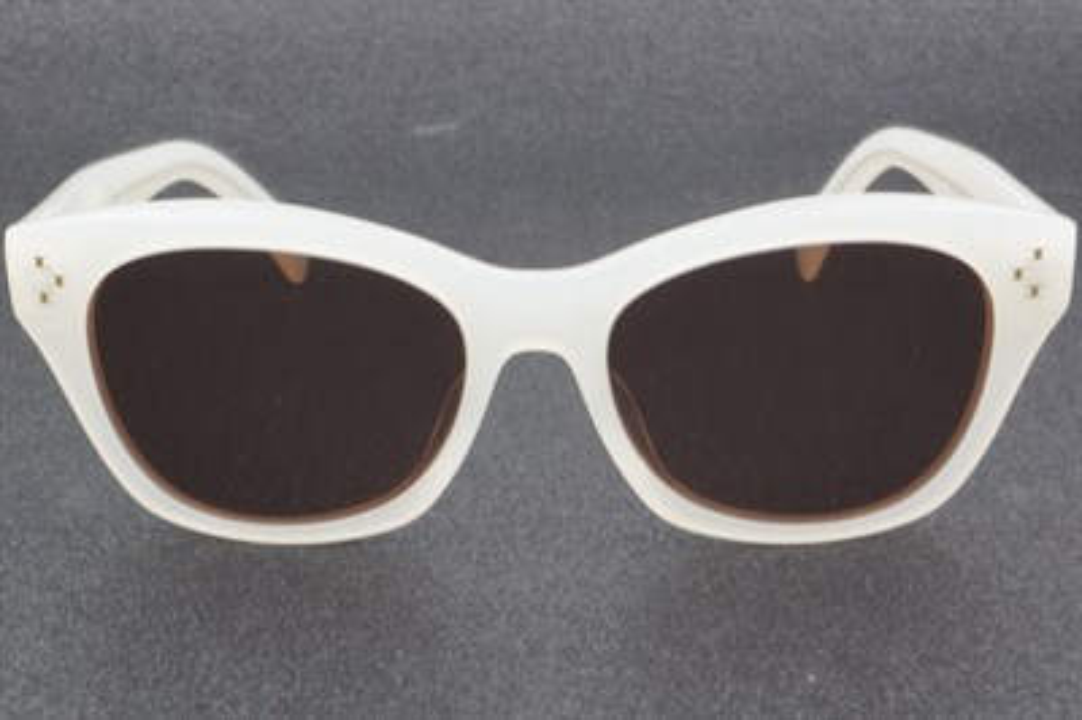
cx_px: 541
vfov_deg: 16.5
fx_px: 2477
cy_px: 360
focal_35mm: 82
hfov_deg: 24.6
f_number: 32
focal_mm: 55
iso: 100
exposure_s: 1.3
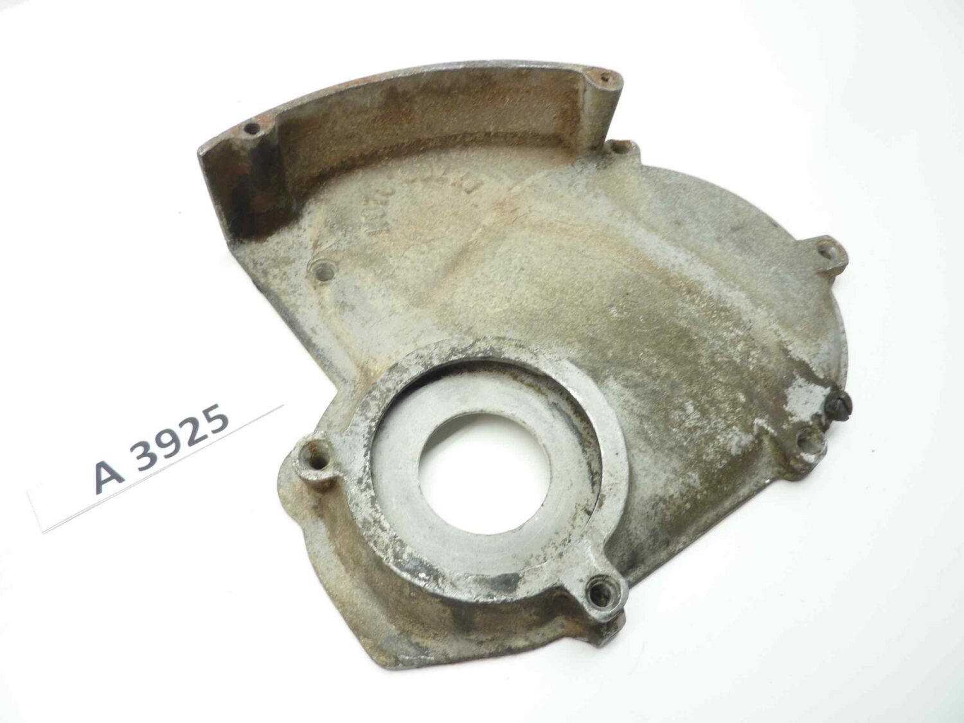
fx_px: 696
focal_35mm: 25
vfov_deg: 54.9
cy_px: 362
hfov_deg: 69.4
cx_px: 482
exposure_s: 1/10
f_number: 3.3
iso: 80
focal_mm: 4.1
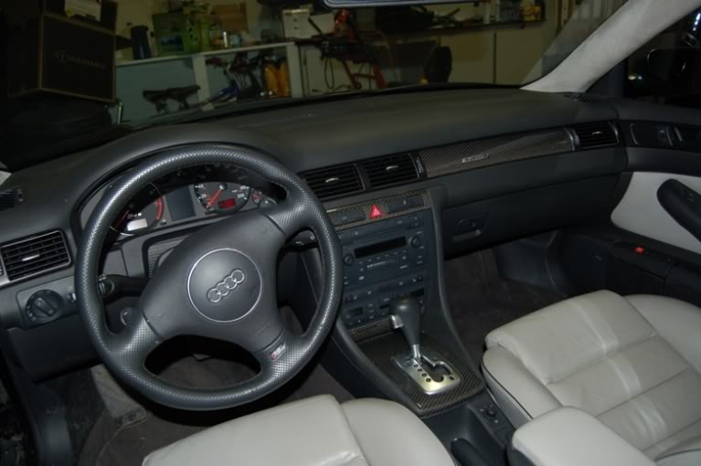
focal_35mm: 27
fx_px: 525
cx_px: 350
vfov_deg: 47.9
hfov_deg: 67.4
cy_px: 233
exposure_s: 1/60
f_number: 3.5
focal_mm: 18
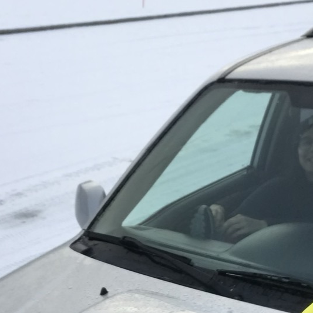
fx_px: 870
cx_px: 173
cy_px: 232
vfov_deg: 20.3
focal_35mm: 85
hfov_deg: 20.4
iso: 25
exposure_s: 1/293
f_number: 2.2
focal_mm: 2.87
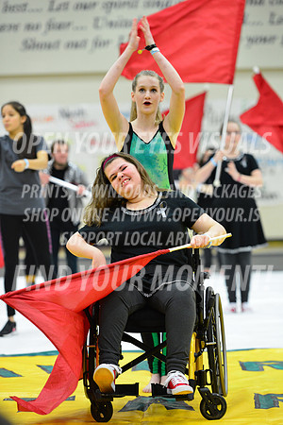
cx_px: 142
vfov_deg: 15.8
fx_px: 1533
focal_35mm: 130
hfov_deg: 10.5
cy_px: 212
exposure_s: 1/250
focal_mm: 130
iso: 3200
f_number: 2.8
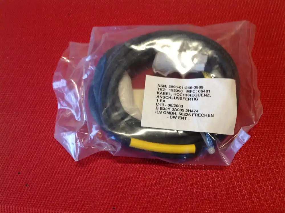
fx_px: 288
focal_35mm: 35
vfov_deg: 40.6
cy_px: 106
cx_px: 142
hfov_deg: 52.7
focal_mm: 4.28
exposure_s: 1/15
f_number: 2.4
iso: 80
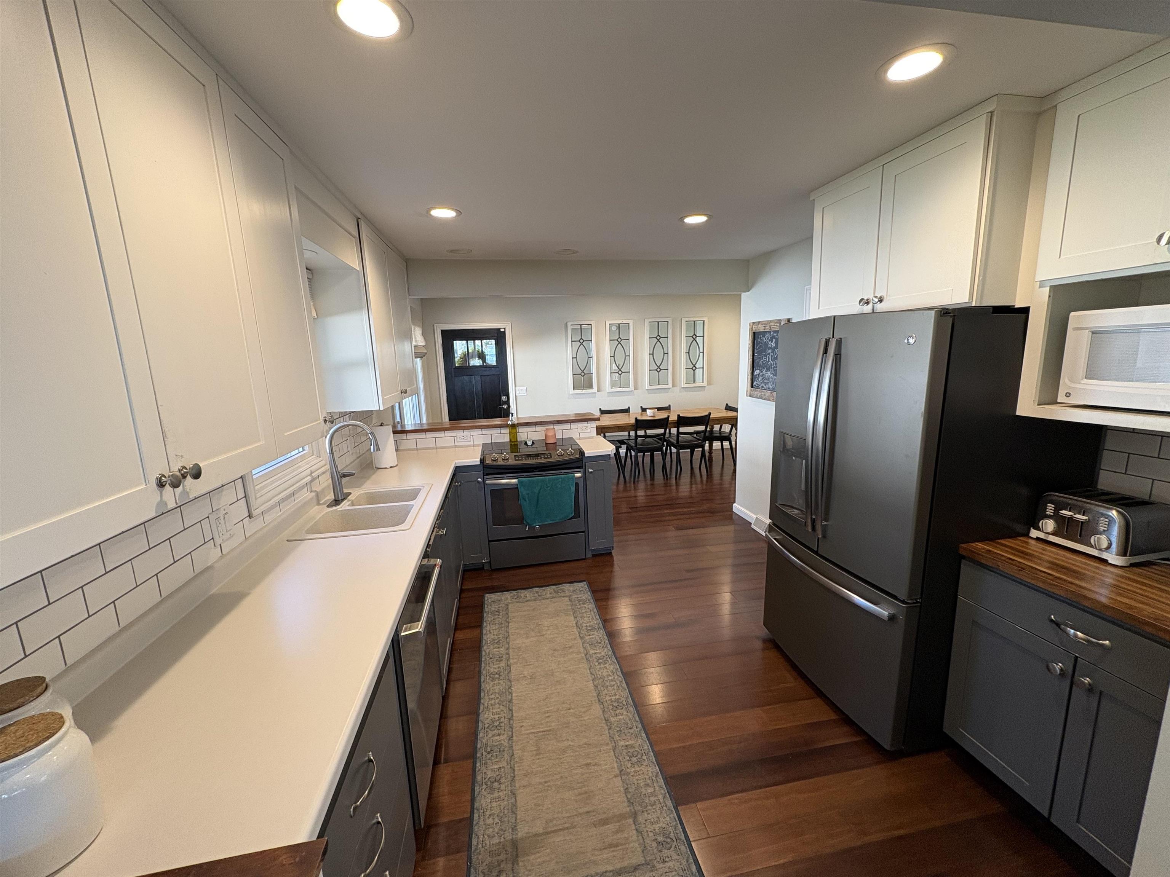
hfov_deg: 102.1
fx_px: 473
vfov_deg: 85.7
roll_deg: +2.1
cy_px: 438
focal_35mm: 14
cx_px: 585
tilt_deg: -10.0
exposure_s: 1/60
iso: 125
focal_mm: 2.22
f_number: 2.2
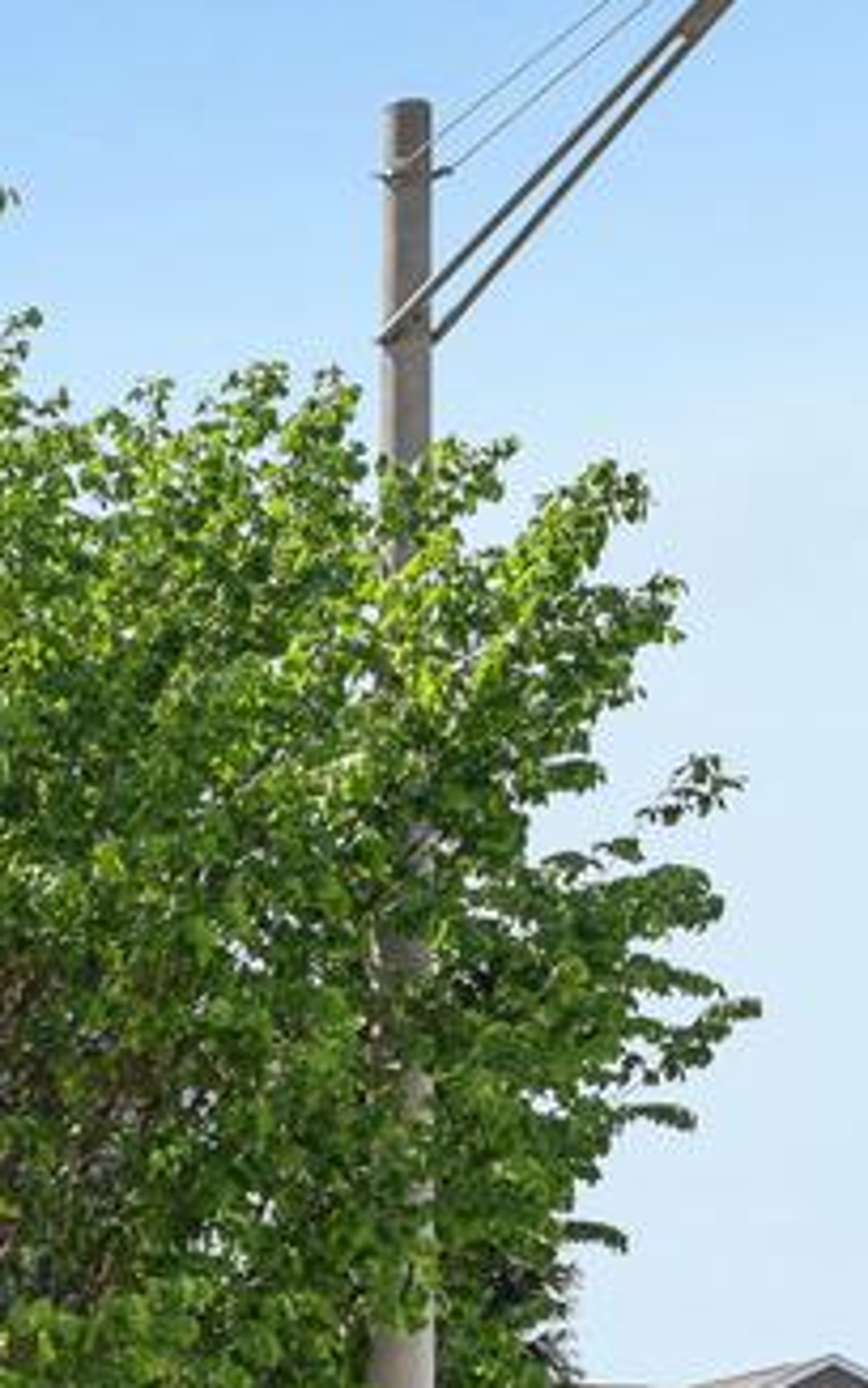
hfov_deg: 11.2
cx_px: -1293
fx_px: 3630
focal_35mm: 96
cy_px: 907
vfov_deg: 21.6
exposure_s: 1/2000
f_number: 8
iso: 400
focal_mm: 30
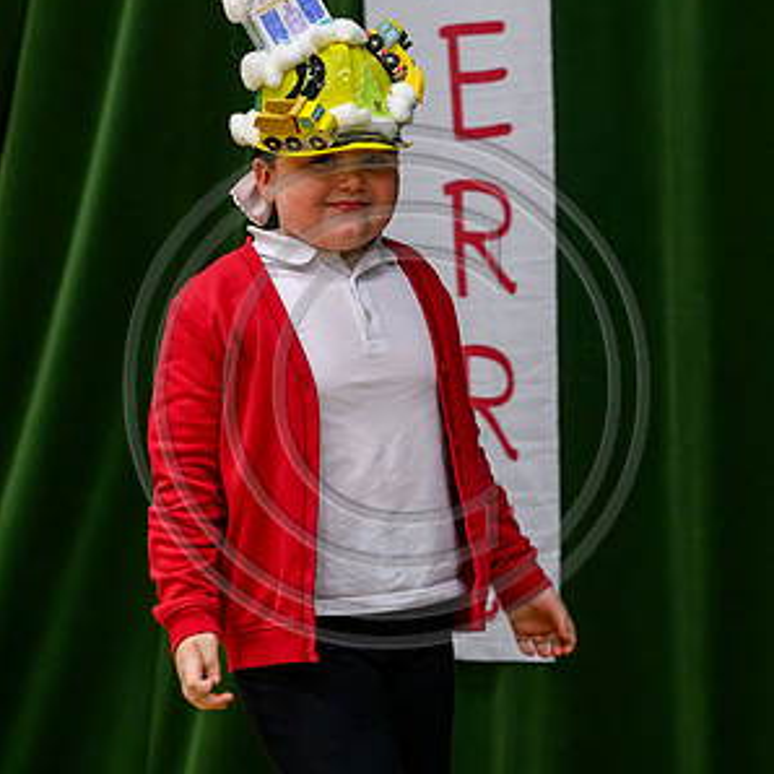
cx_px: 387
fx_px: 5034
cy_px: 384
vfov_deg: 8.8
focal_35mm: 199
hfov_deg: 8.8
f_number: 4
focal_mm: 155
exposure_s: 1/200
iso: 2000
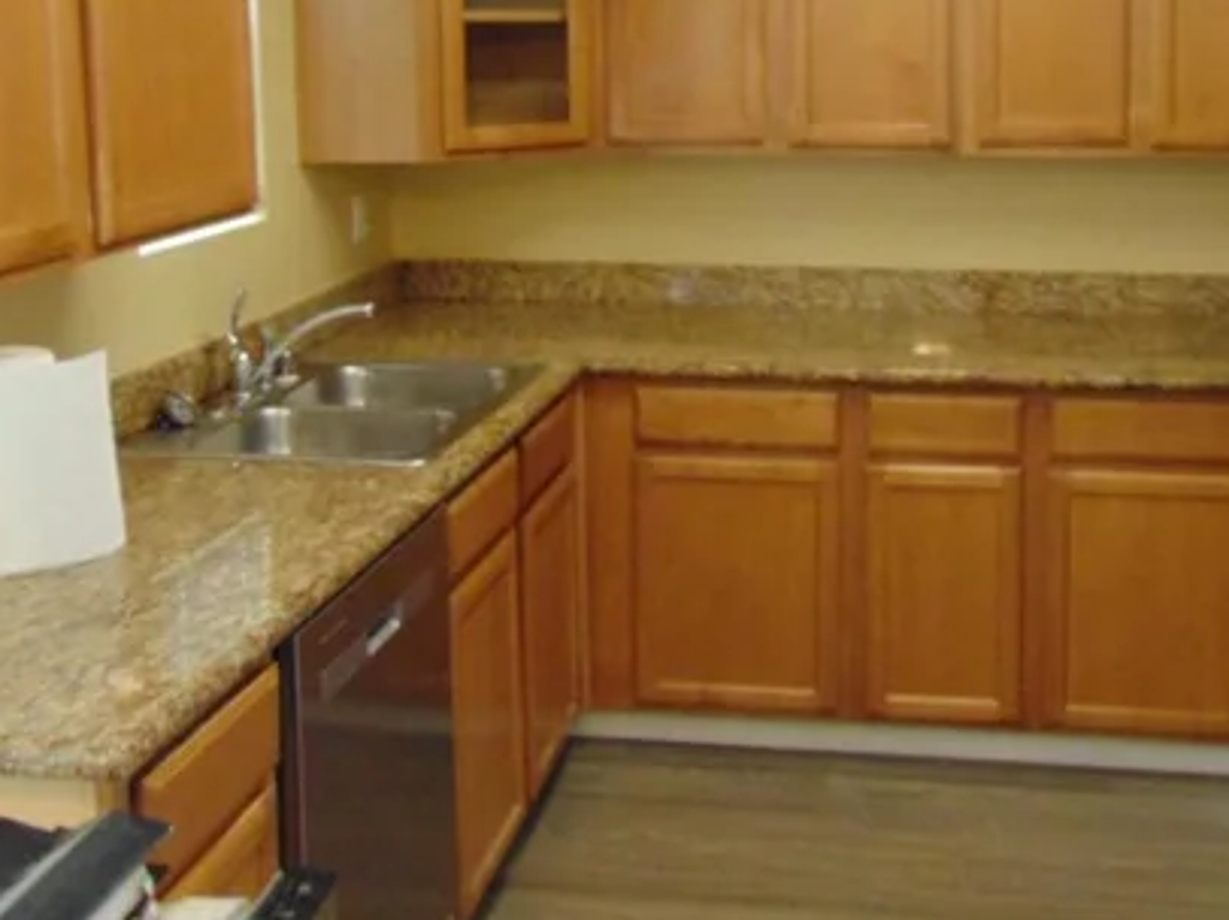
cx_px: 755
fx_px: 1632
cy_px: 172
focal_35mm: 46
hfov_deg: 41.0
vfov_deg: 30.6
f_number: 3
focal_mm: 4.5
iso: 400
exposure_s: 1/15
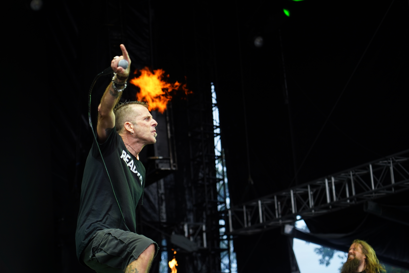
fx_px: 1022
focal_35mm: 90
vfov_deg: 15.2
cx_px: 204
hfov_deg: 22.6
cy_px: 136
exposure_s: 1/100
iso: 320
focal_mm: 90
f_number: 4
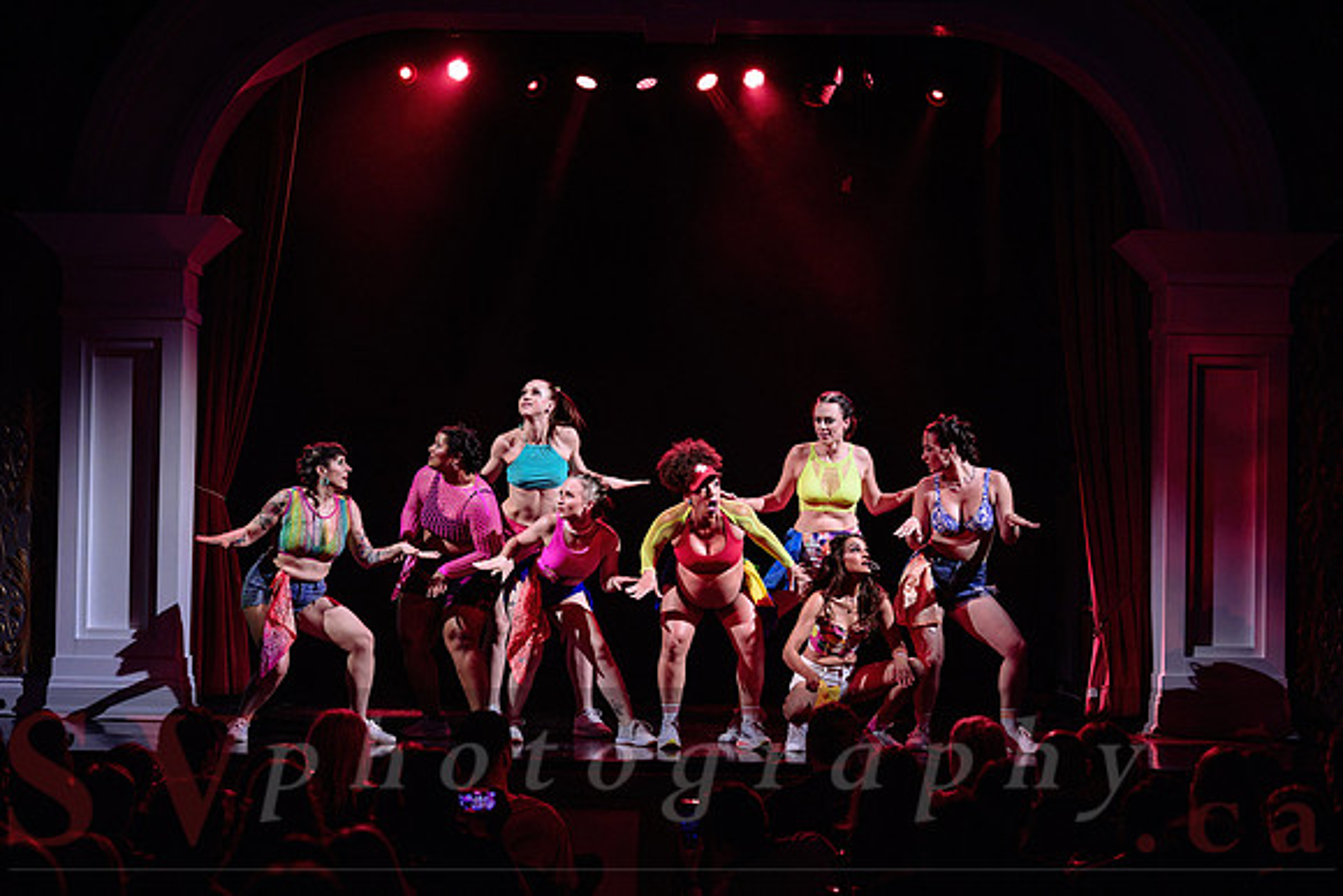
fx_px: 3067
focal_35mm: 82
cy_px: 447
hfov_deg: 24.7
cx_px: 673
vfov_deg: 16.6
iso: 1600
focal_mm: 82
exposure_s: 1/250
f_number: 2.8
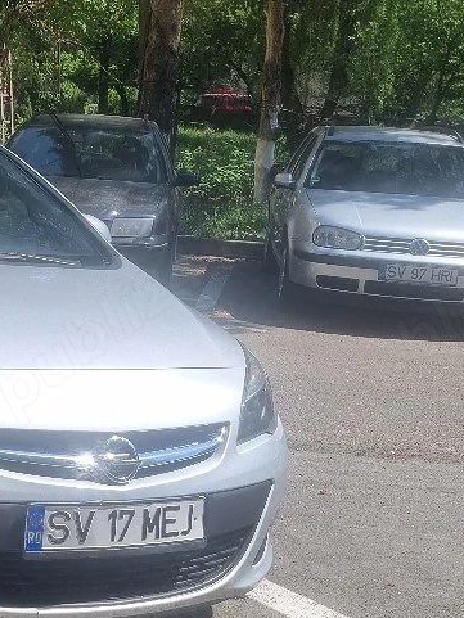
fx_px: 1286
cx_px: -112
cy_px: 358
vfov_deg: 27.0
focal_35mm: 72
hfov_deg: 19.1
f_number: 1.8
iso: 50
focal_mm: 5.4
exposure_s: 1/3333
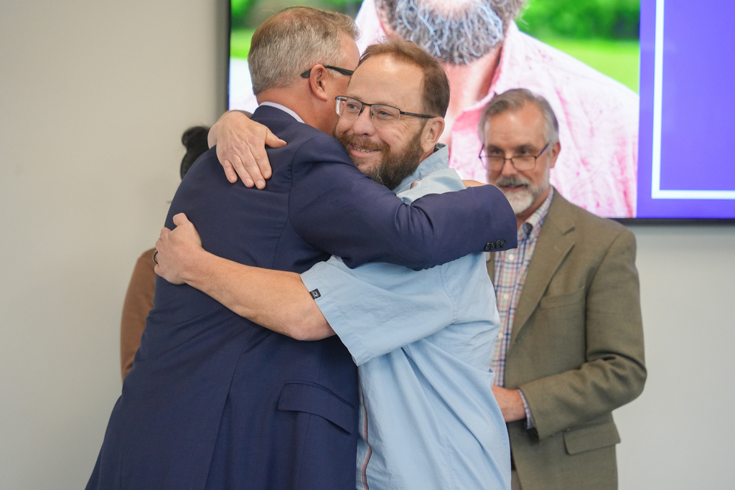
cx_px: 368
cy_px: 245
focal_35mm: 105
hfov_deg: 19.5
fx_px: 2144
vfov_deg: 13.0
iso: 2500
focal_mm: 105
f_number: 4.5
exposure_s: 1/160
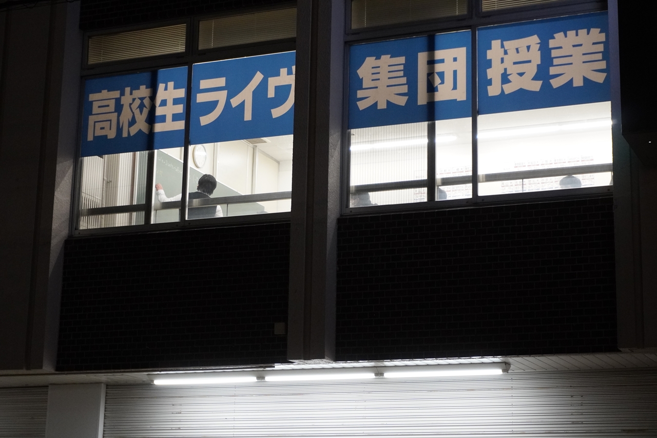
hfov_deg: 27.0
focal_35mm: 75
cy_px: 219
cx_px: 328
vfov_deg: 18.2
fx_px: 1368
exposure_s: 1/160
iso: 3200
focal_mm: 50
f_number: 5.6
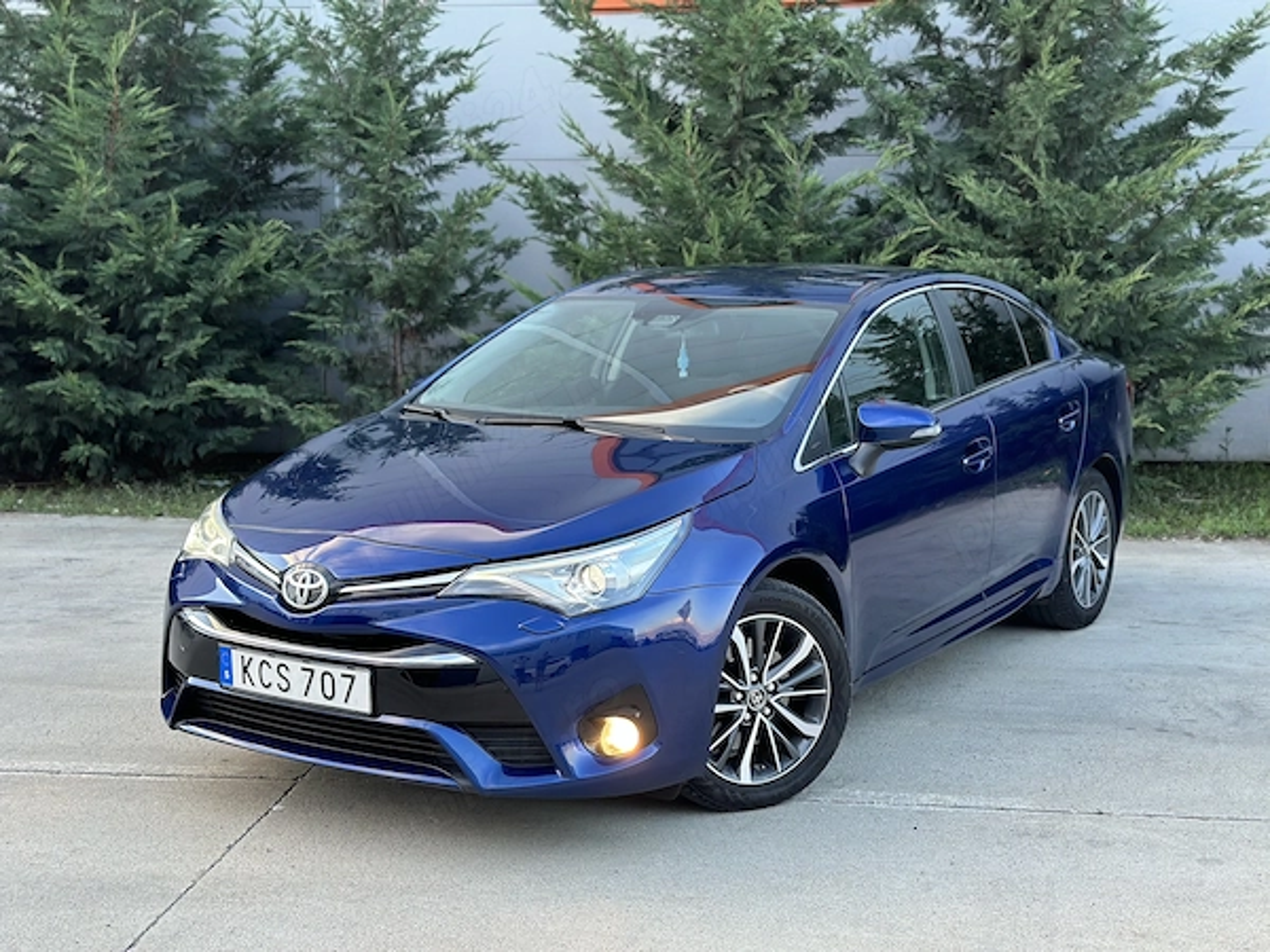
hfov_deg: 39.7
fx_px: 1761
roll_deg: -0.3
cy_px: 476
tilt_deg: -7.3
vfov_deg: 30.3
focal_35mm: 48
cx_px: 635
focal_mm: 6.86
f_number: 1.78
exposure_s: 1/163
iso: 160
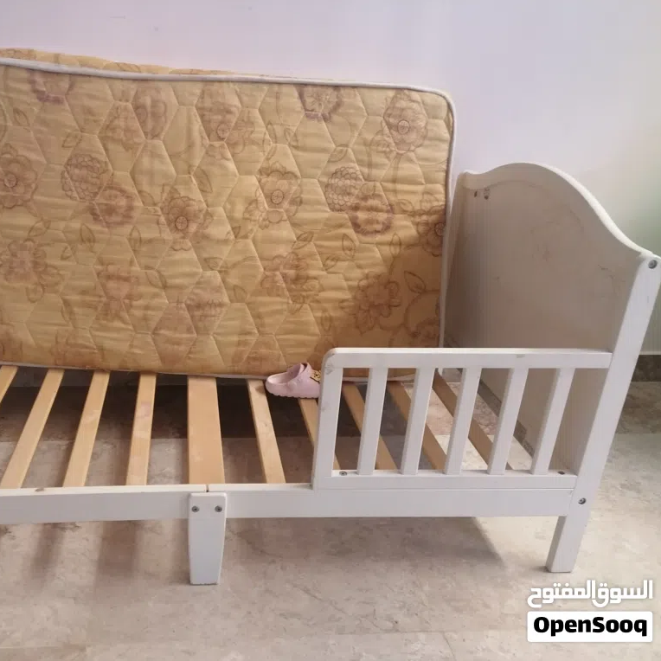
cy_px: 330
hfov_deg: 50.4
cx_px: 231
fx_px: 691
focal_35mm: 32
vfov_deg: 51.1
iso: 640
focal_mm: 4.75
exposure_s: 1/16.7
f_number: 1.8
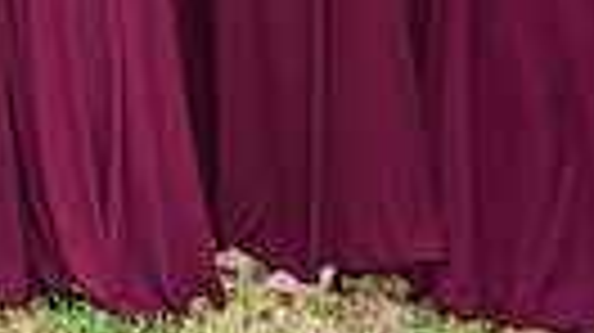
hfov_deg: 12.1
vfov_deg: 7.2
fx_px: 2534
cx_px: -549
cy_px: -367
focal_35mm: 161
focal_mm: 35
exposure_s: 1/250
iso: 320
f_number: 5
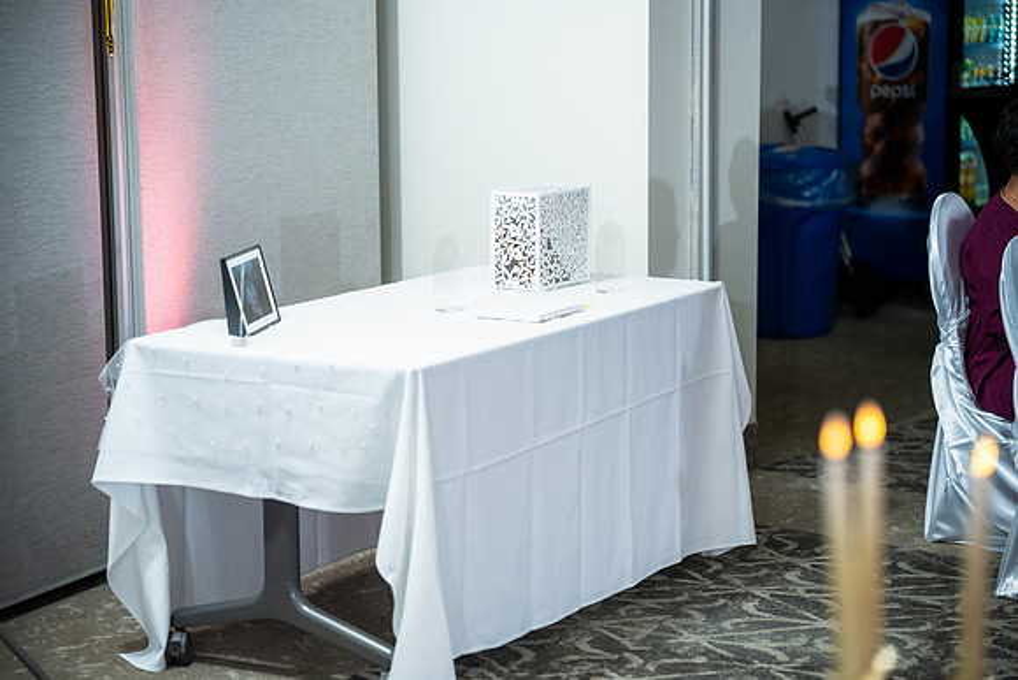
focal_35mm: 76
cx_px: 509
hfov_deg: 26.6
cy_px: 340
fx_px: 2150
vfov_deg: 18.0
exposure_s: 1/200
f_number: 2
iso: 640
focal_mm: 76
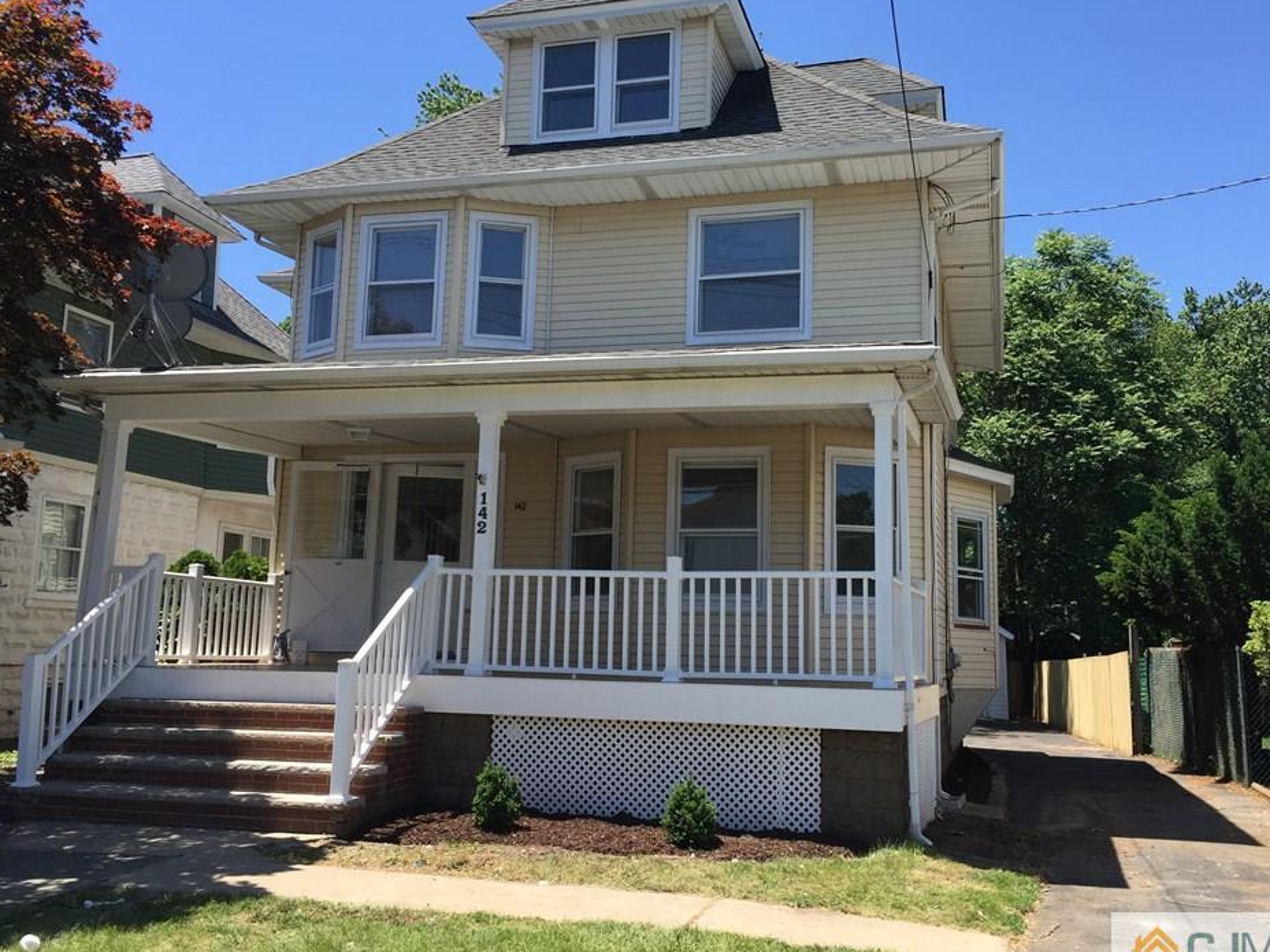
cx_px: 690
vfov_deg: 44.2
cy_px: 473
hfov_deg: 56.7
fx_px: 1174
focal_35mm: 32
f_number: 2.2
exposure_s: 1/1041
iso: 32
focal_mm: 4.15
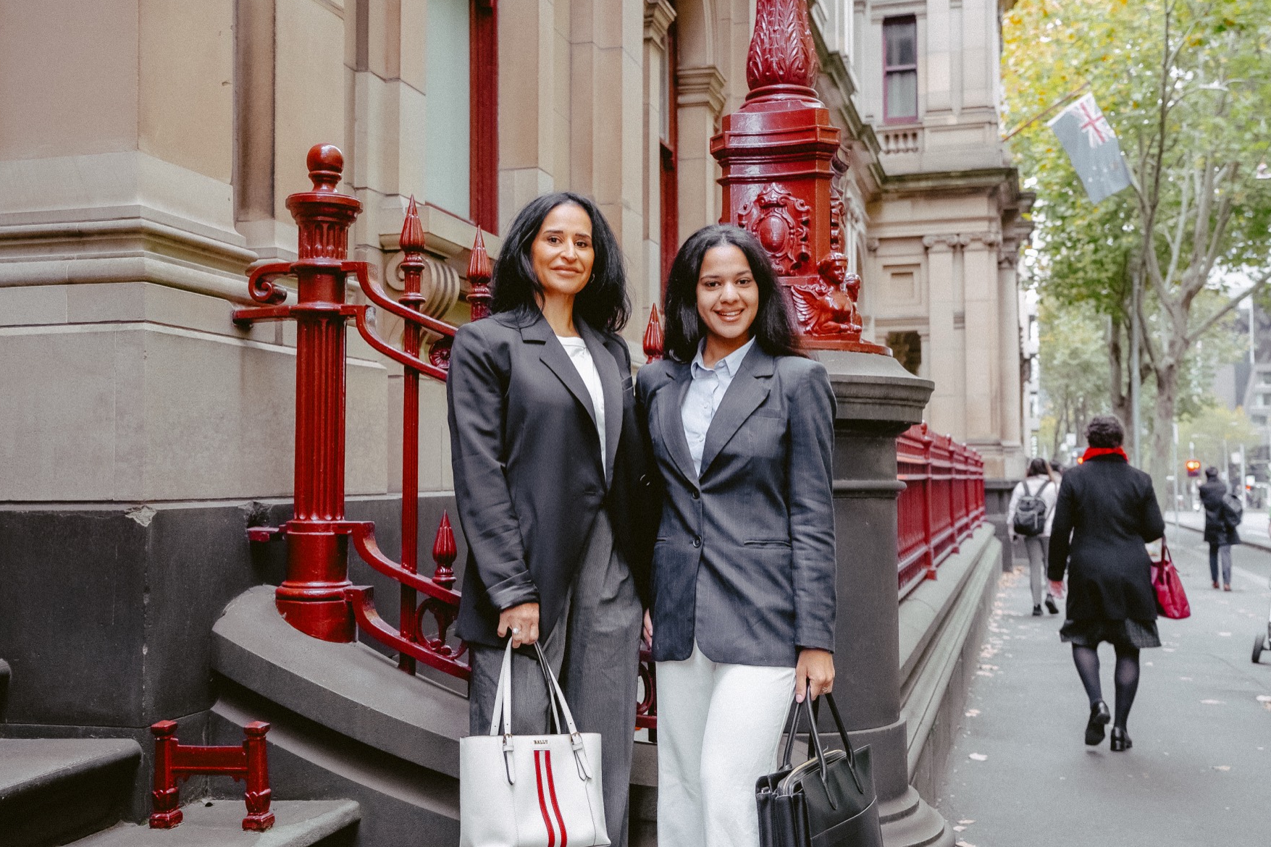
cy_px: 414
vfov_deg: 34.2
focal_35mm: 39
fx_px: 1377
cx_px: 622
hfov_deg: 49.6
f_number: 4.5
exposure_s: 1/100
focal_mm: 38
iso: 12800
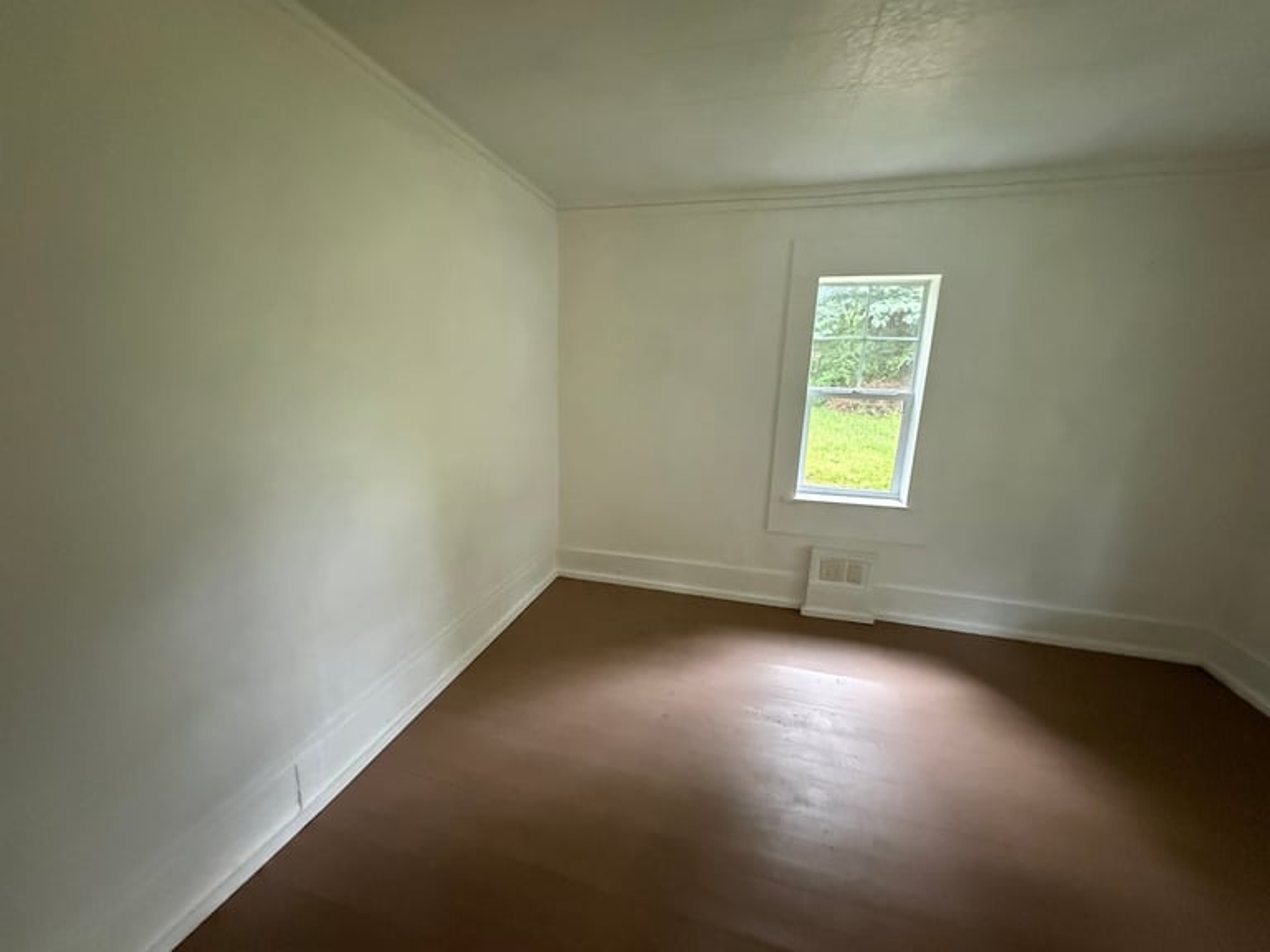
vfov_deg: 85.7
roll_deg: -0.7
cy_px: 476
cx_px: 635
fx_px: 514
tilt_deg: -14.9
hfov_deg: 102.1
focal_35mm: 14
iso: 1000
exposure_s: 1/60
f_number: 2.2
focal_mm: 2.22
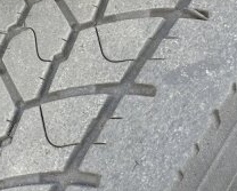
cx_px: 62
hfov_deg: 26.1
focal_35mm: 72
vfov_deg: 21.1
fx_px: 506
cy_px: 47
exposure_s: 1/155
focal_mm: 6.86
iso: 80
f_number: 1.78
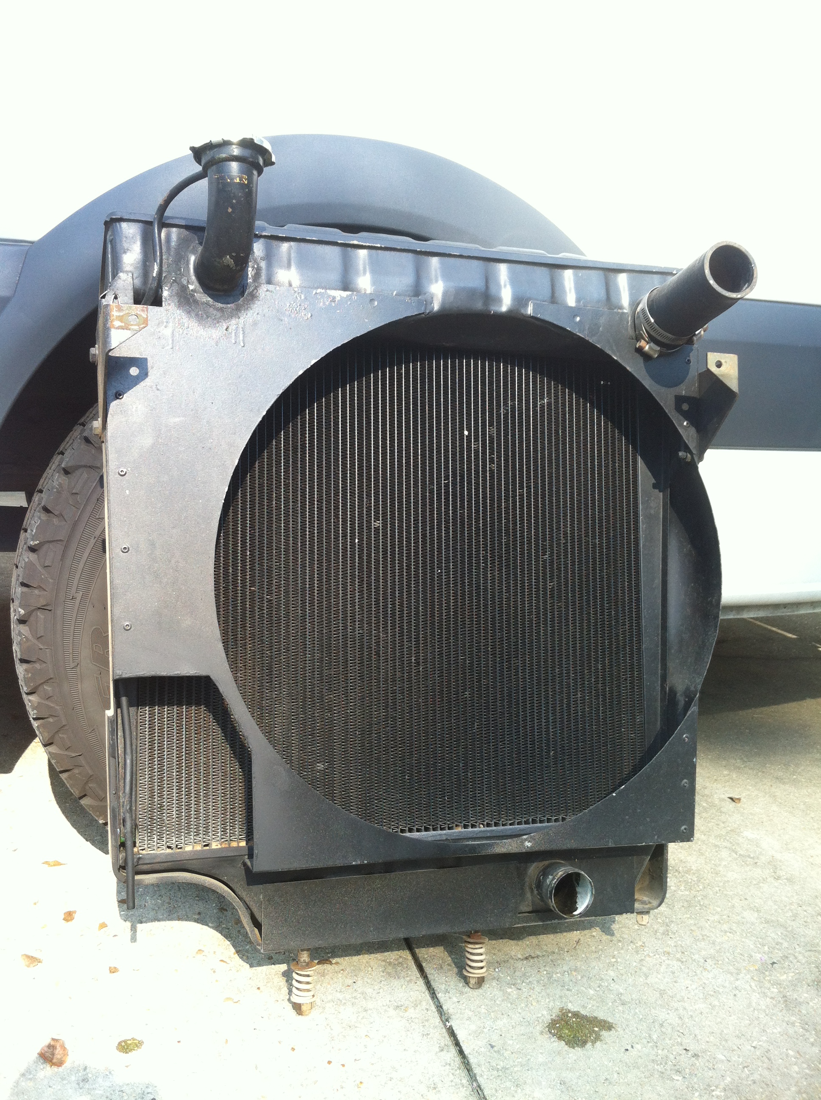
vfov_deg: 52.7
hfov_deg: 40.6
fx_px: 1110
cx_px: 410
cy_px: 550
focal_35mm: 35
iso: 80
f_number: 2.8
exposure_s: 1/224
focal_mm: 3.85
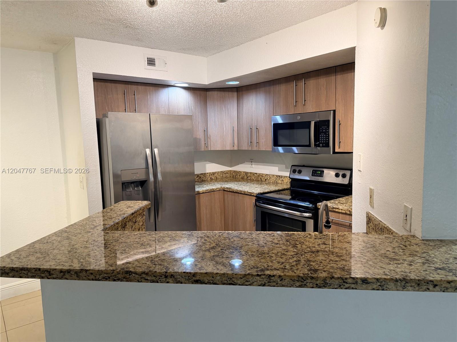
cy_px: 171
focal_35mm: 24
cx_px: 228
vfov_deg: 56.8
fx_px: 317
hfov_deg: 71.6
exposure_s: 1/60
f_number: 1.78
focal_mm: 6.76
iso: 160
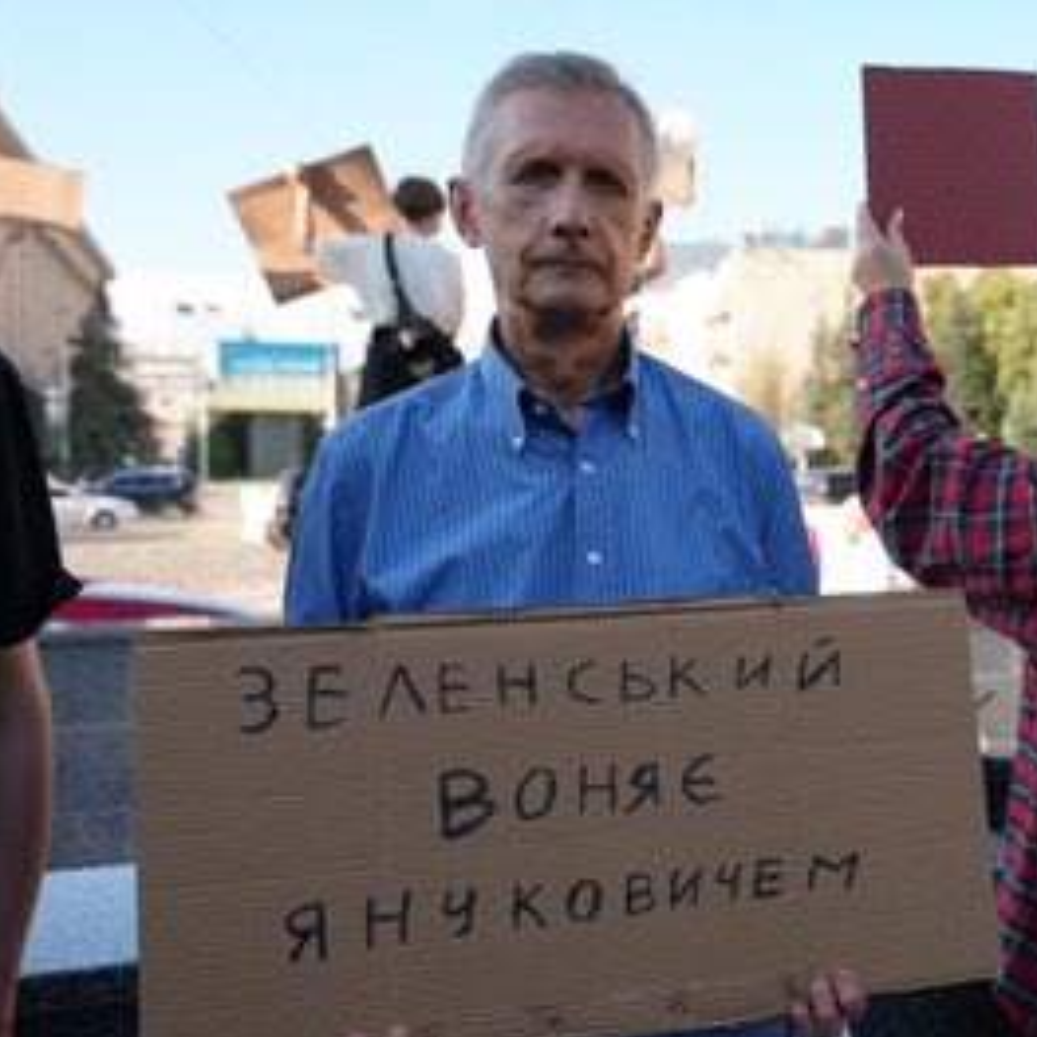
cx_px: 777
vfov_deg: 38.3
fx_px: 1491
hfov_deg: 37.4
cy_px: 522
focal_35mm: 44
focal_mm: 34
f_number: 4
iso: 80
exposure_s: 1/200
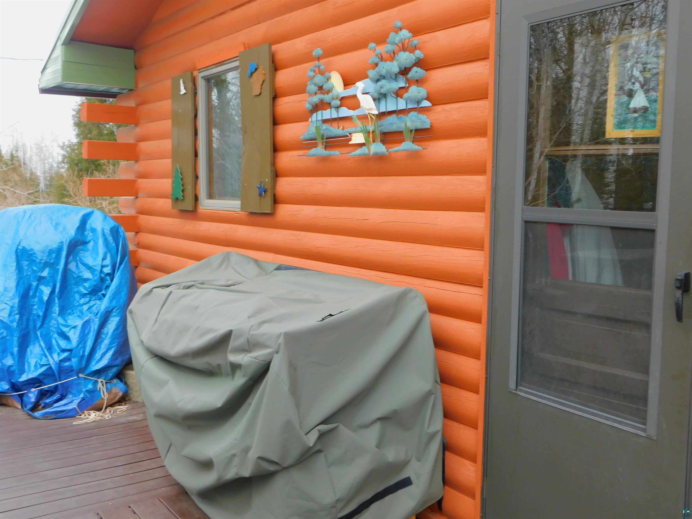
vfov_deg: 39.7
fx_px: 720
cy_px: 260
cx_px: 346
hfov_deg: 51.4
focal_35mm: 36
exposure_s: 1/125
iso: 125
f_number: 3.5
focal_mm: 6.3
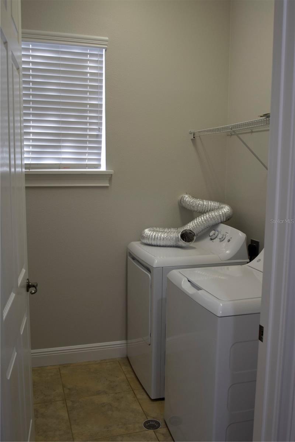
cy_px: 221
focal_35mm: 33
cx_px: 148
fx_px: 406
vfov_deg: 57.2
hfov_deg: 40.0
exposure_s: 1/60
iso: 560
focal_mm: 22
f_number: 4.5
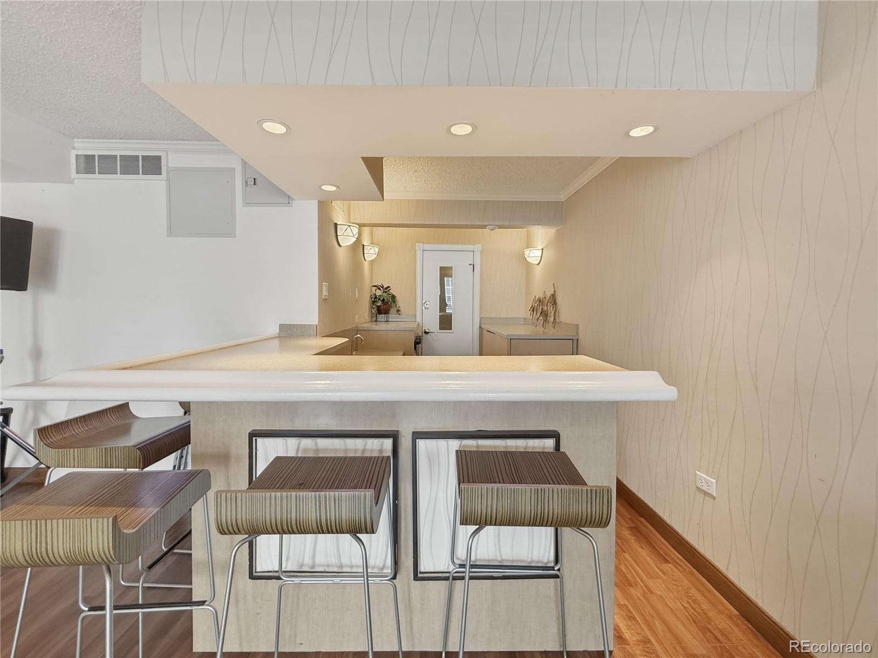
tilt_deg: -2.8
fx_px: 355
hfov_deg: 102.1
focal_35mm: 14
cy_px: 329
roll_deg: -0.4
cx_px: 439
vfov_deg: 85.7
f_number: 2.2
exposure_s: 1/60
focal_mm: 2.2
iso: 160
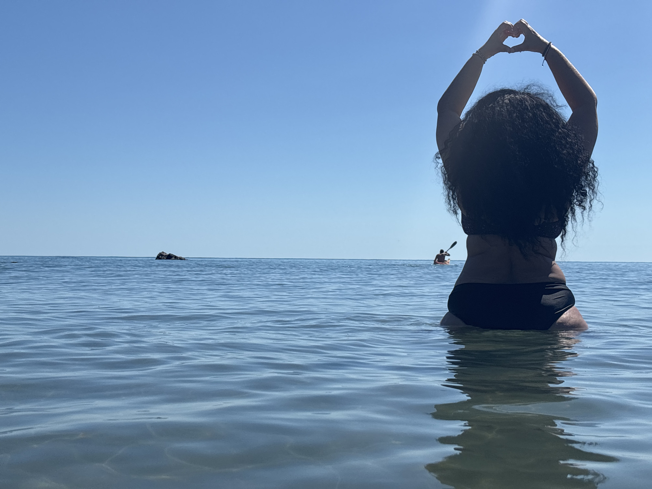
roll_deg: -0.3
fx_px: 979
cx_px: 326
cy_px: 244
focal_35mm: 52
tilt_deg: +0.4
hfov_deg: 36.8
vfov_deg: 28.0
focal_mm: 5.96
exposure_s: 1/5952
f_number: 1.6
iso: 32
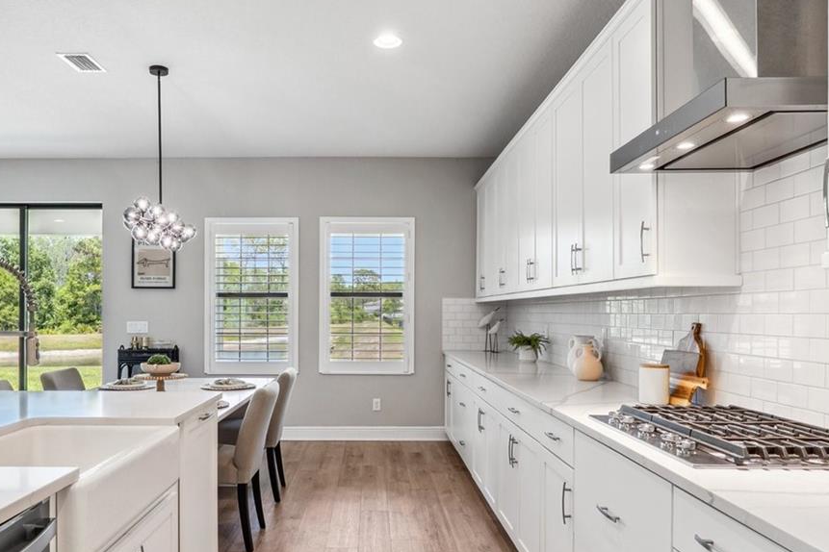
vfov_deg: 49.5
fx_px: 599
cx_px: 362
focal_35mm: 26
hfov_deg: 69.1
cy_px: 289
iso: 400
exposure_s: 1/40
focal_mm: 14
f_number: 8
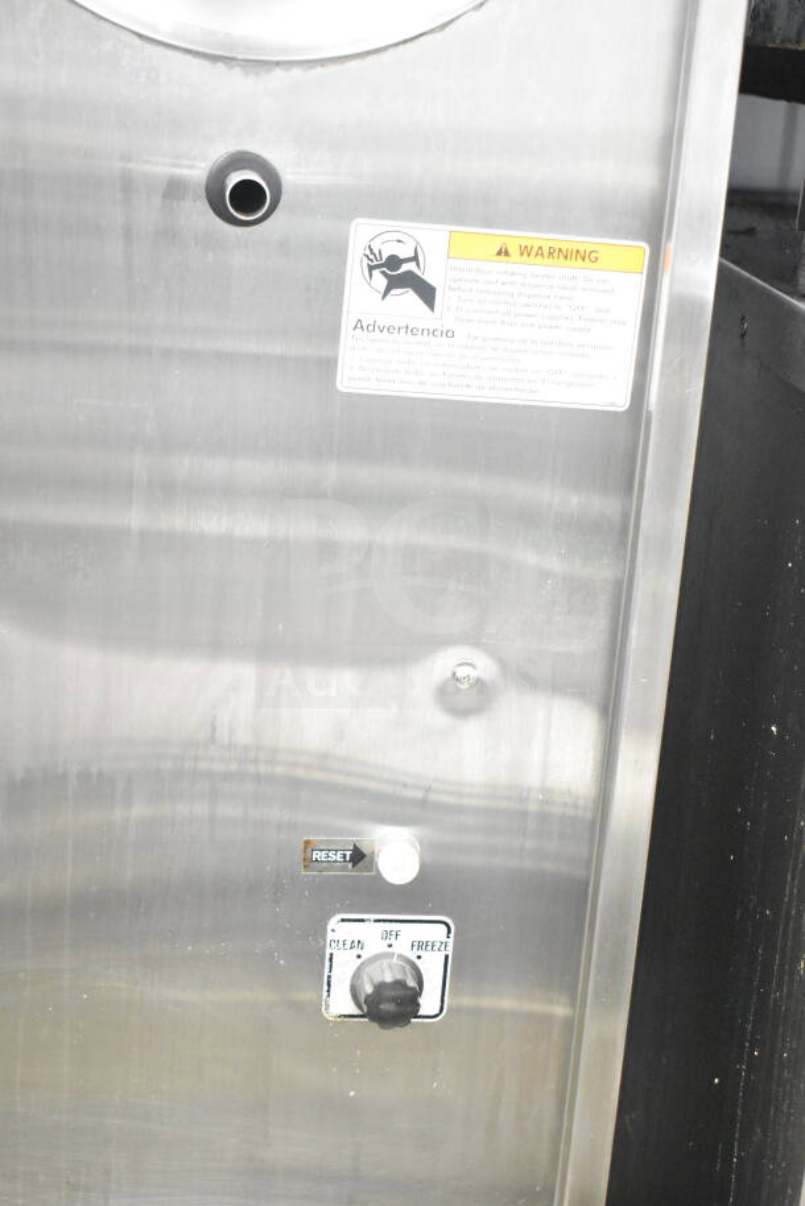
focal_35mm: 60
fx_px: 2011
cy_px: 603
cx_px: 402
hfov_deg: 22.6
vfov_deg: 33.4
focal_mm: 40
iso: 7200
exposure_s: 1/60
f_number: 4.8
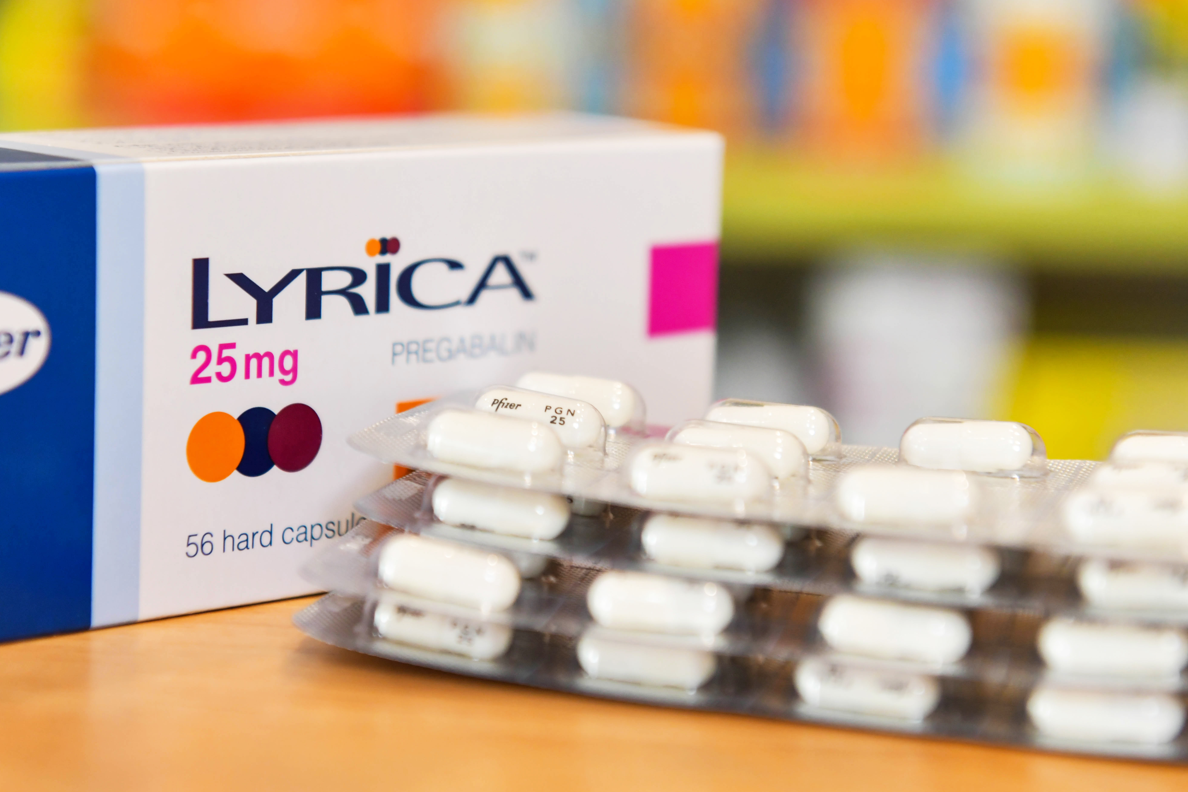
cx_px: 487
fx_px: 3432
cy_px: 285
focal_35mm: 104
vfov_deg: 13.2
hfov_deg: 19.6
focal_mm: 70
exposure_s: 1/60
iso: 800
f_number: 4
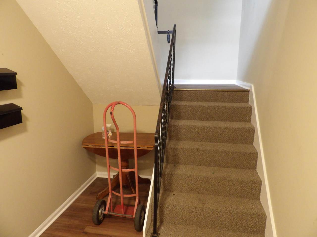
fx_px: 220
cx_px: 158
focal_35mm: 24
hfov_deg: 71.6
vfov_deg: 56.8
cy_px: 118
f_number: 3.2
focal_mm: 4.3
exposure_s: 1/17
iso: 637
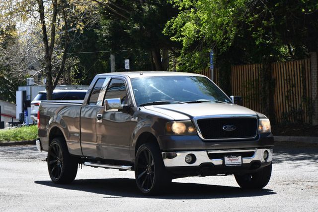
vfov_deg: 9.9
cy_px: 106
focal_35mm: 138
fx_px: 1218
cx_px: 159
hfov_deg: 14.9
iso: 180
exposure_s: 1/250
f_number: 8
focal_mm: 92
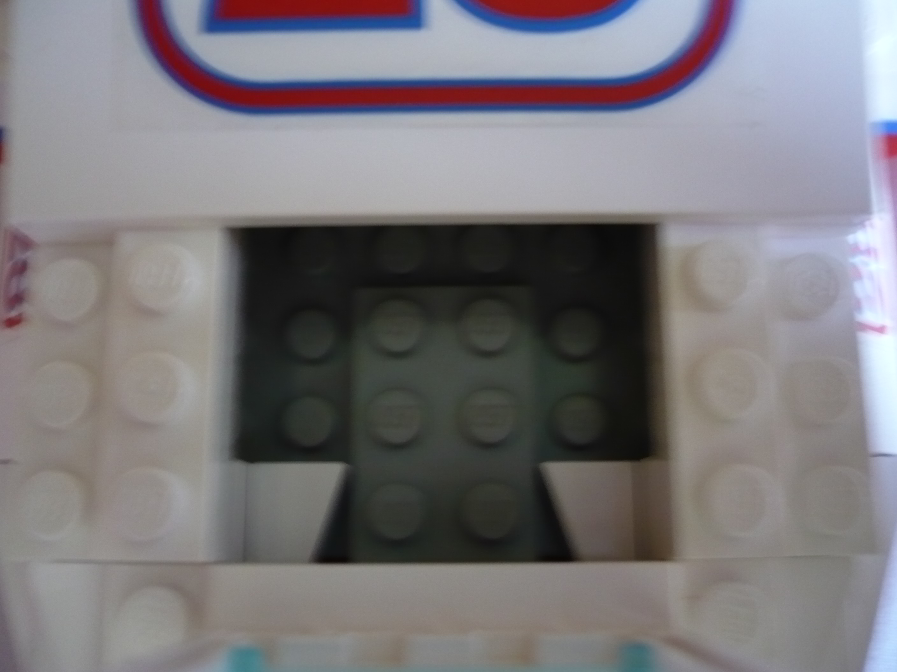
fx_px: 907
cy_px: 336
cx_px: 448
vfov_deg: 40.7
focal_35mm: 35
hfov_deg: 52.6
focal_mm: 5.8
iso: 250
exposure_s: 1/8
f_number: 2.8
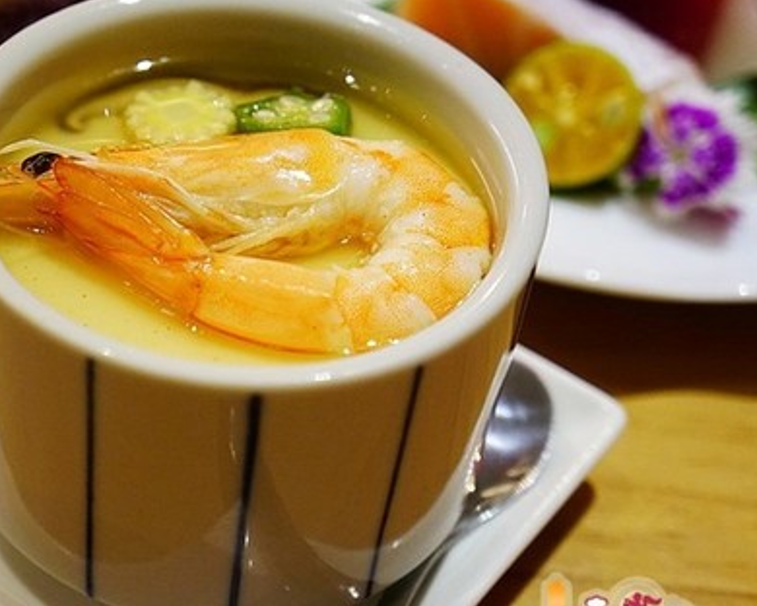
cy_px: 311
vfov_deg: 23.5
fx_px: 1456
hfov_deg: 28.7
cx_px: 190
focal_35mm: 65
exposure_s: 1/60
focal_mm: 30
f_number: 4
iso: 2000
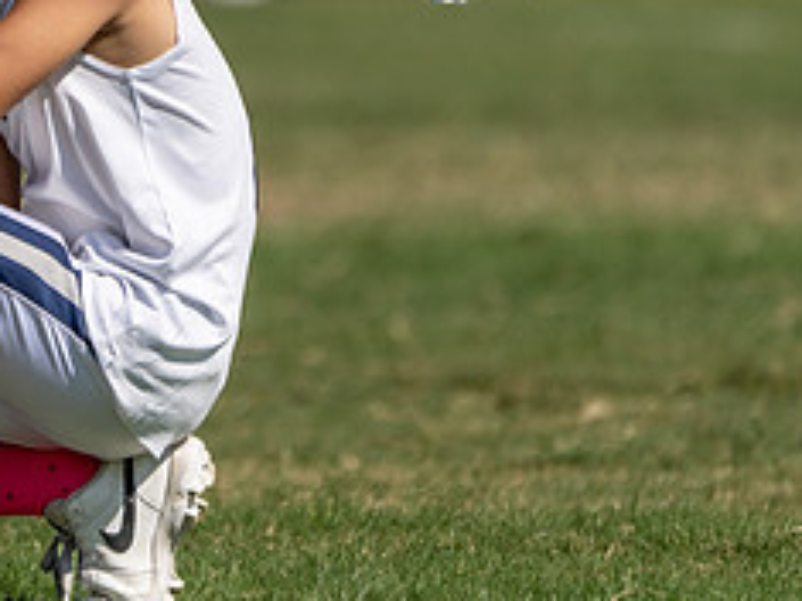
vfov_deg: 1.1
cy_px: 208
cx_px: 2
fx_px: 31192
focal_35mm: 1347
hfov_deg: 1.5
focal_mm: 400
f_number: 5.6
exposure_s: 1/1250
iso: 100
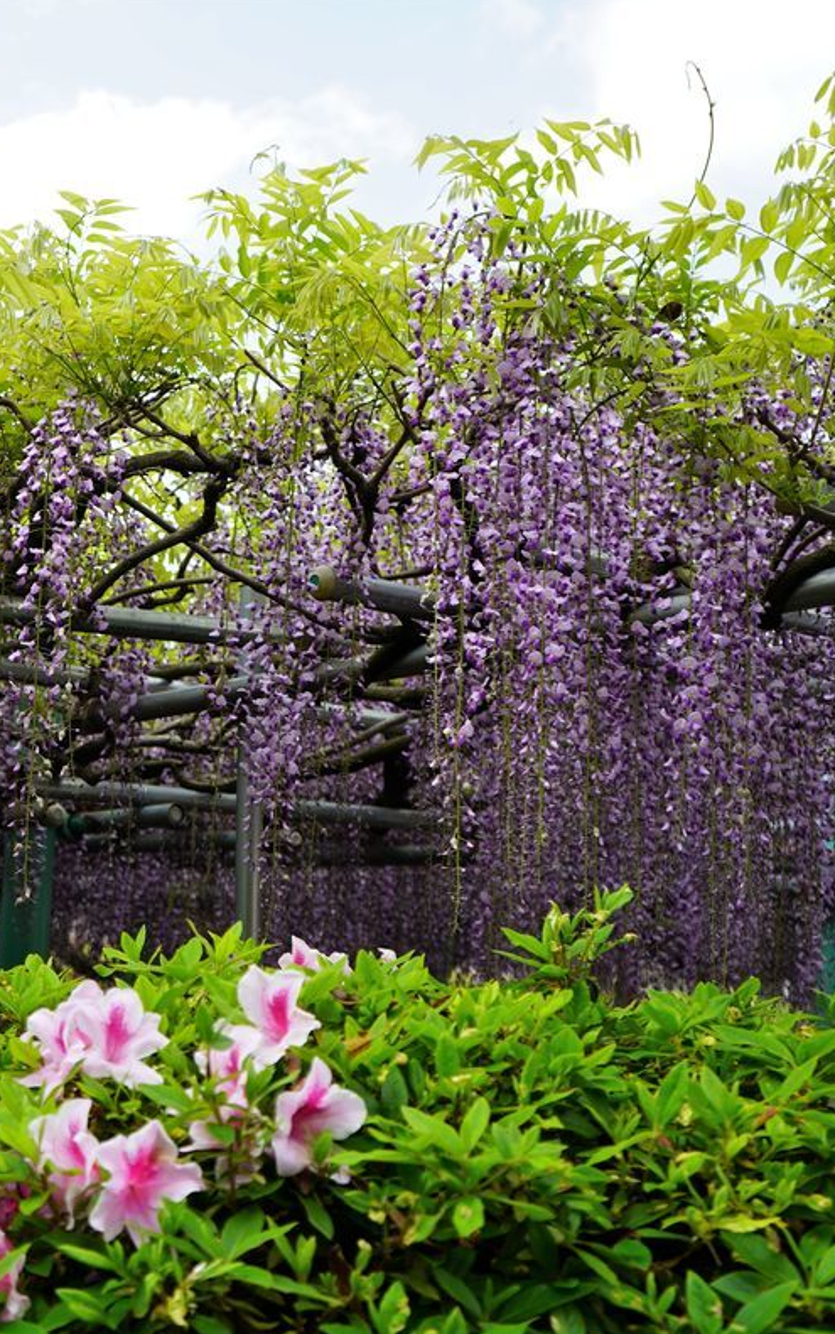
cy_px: 666
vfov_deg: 39.6
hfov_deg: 24.6
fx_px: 1855
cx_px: 74
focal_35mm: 51
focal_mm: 33
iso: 100
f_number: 4
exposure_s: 1/80
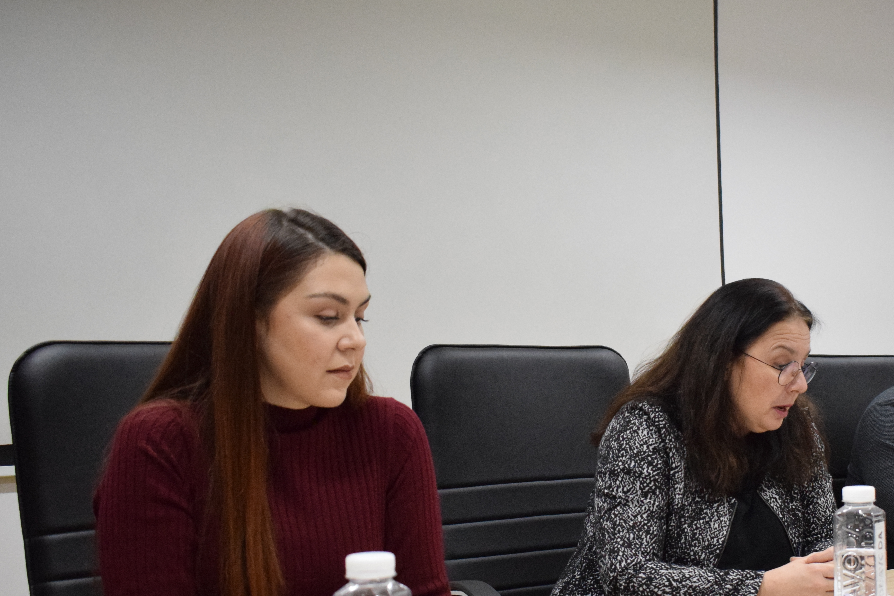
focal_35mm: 55
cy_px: 452
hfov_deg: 35.5
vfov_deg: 24.4
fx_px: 1361
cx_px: 679
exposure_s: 1/125
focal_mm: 23
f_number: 4.5
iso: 3200
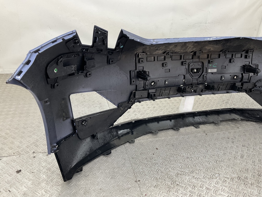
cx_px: 131
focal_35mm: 29
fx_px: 219
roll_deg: -6.1
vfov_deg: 48.2
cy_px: 98
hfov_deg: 61.7
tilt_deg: -28.5
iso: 50
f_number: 1.8
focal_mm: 3
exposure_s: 1/120
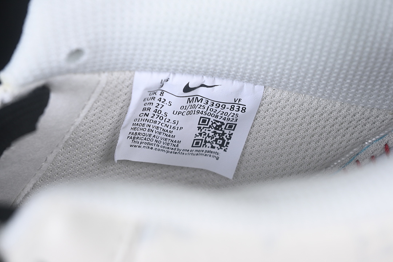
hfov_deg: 27.0
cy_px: 131
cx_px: 196
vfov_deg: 18.2
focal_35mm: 75
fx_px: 819
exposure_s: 1/80
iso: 160
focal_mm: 50
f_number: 7.1
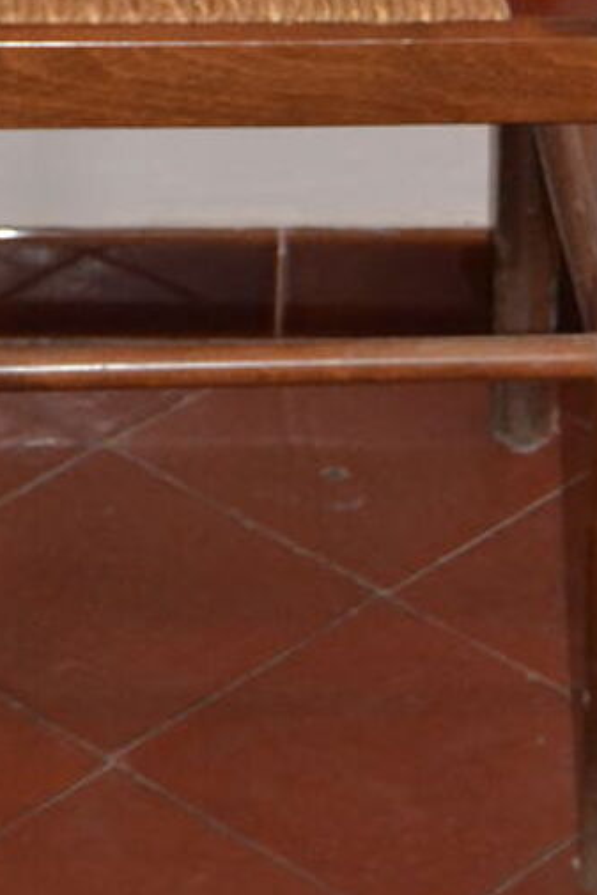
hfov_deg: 7.3
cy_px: -171
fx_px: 4648
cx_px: 308
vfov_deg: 10.8
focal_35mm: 187
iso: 3200
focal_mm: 42
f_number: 5
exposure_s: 1/60
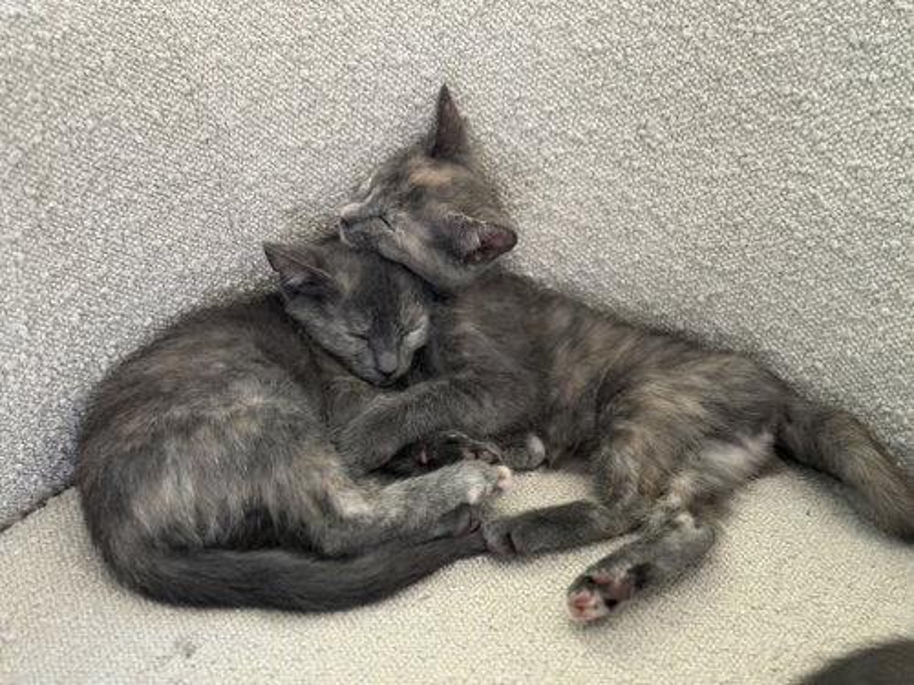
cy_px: 342
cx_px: 457
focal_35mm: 48
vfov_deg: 30.3
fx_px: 1267
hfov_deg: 39.7
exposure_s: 1/60
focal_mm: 6.76
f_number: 1.78
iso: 200
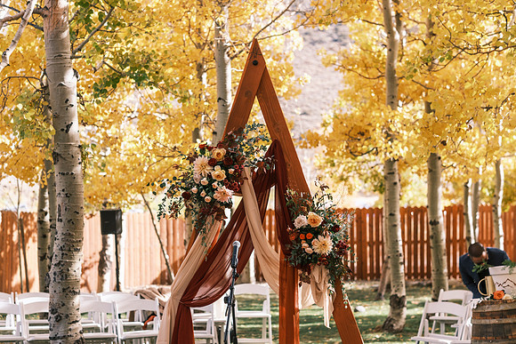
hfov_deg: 24.2
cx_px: 258
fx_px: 1204
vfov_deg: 16.3
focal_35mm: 84
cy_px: 172
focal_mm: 56
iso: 400
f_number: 1.8
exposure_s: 1/2000
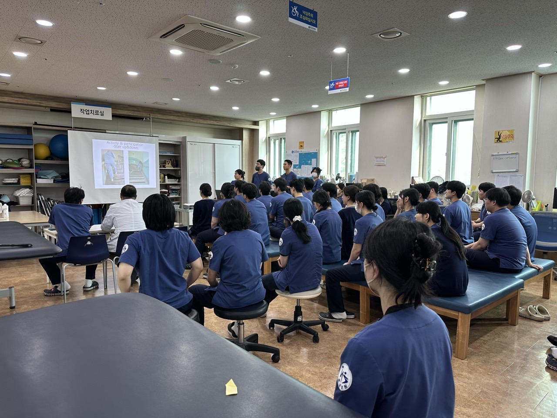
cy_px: 209
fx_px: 386
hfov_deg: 71.6
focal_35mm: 24
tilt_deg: -5.6
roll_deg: -0.4
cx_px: 278
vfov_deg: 56.8
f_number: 1.78
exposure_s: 1/60
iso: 125
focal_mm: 6.86
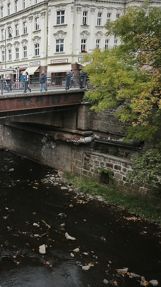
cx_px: -30
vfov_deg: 58.0
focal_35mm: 34
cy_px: 143
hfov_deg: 29.9
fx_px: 258
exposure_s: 1/335
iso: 50
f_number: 1.62
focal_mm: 6.45
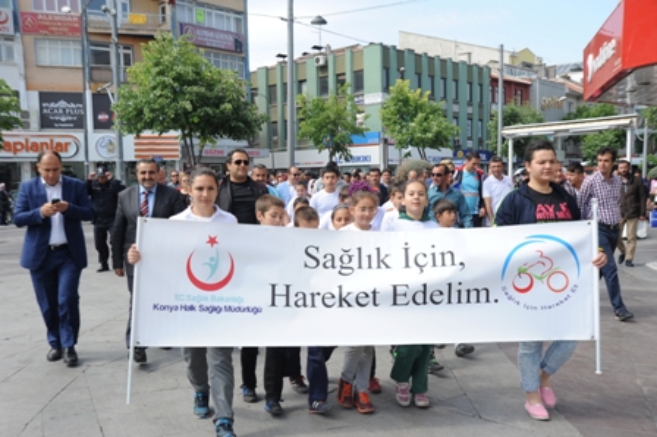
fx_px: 693
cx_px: 328
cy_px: 218
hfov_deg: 50.7
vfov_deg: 35.0
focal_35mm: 38
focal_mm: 38
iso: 280
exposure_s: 1/320
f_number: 9
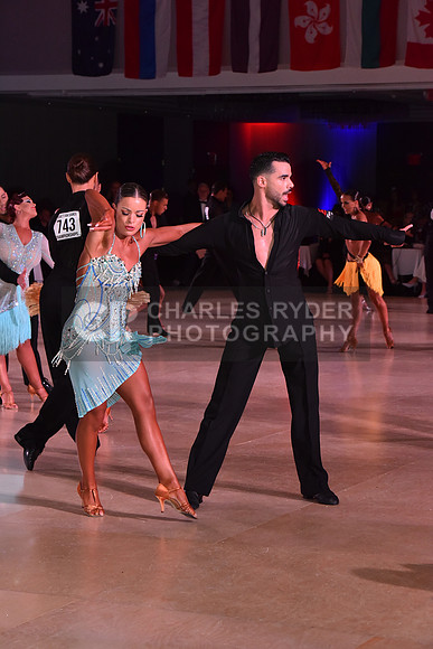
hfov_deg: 13.0
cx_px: 216
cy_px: 324
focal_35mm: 105
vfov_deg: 19.5
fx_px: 1893
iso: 2500
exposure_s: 1/320
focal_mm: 105
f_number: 7.1
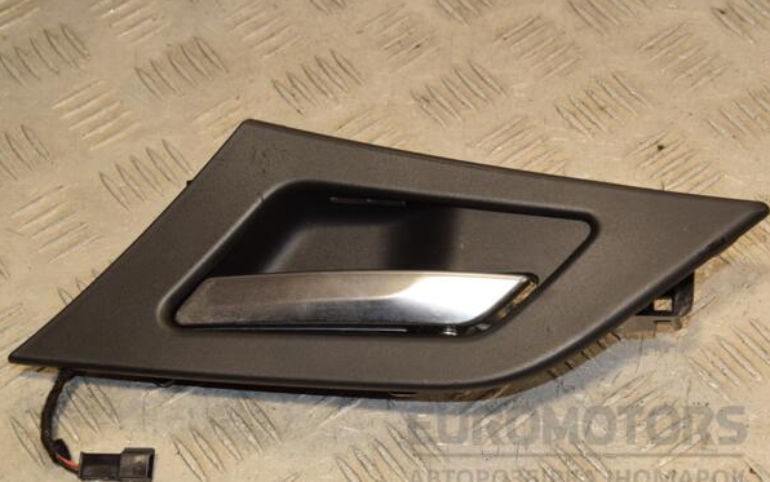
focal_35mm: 80
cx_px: 384
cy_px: 253
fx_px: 1679
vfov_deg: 16.3
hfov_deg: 25.8
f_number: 11
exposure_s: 1/200
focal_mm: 52
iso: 800
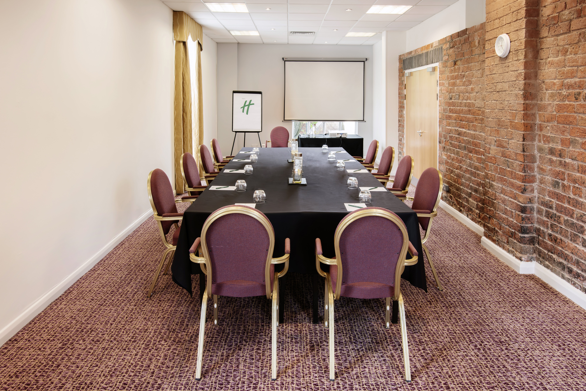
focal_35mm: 24
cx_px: 293
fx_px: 391
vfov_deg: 53.2
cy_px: 196
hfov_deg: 73.7
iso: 800
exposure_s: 1/15
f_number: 11
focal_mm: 24
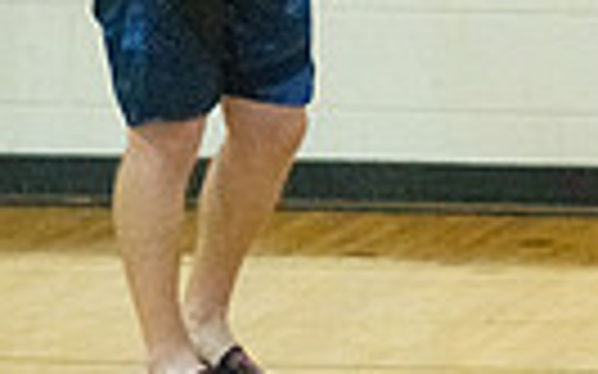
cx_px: 994
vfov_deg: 2.2
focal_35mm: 598
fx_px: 9742
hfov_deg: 3.5
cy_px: -16
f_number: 4.5
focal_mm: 135
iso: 6400
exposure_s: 1/640
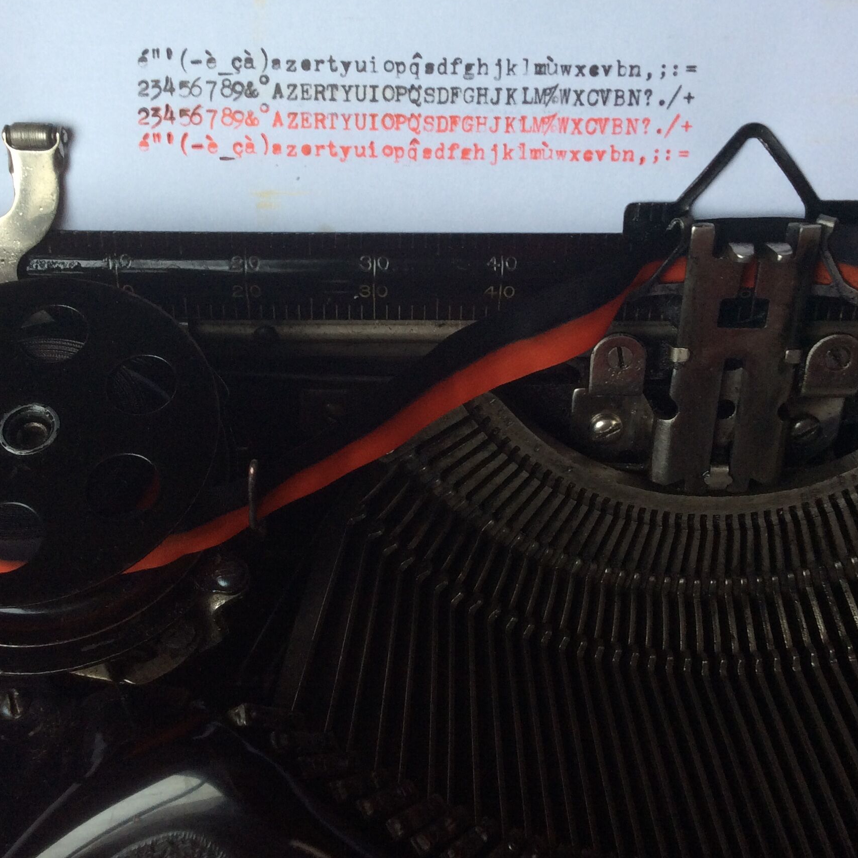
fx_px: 1206
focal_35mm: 43
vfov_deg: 39.1
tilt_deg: -58.6
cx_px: 394
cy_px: 395
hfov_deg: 39.1
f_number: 2.4
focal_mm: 3.3
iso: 40
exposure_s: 1/25
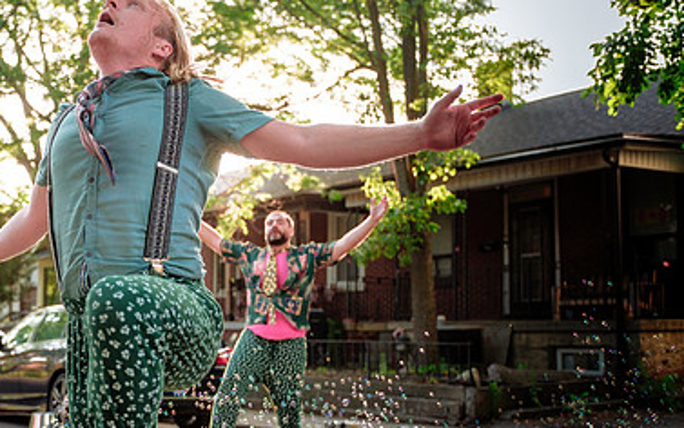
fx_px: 877
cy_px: 297
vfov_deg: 27.2
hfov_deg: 41.3
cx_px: 169
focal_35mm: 47
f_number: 1.8
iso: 500
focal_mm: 19.7
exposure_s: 1/1000
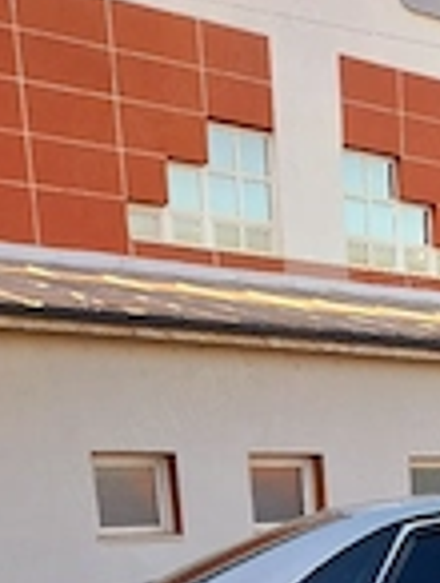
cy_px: 763
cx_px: 584
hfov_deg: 19.1
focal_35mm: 71
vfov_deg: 24.0
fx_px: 1200
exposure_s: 1/100
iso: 32
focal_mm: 4
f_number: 1.8
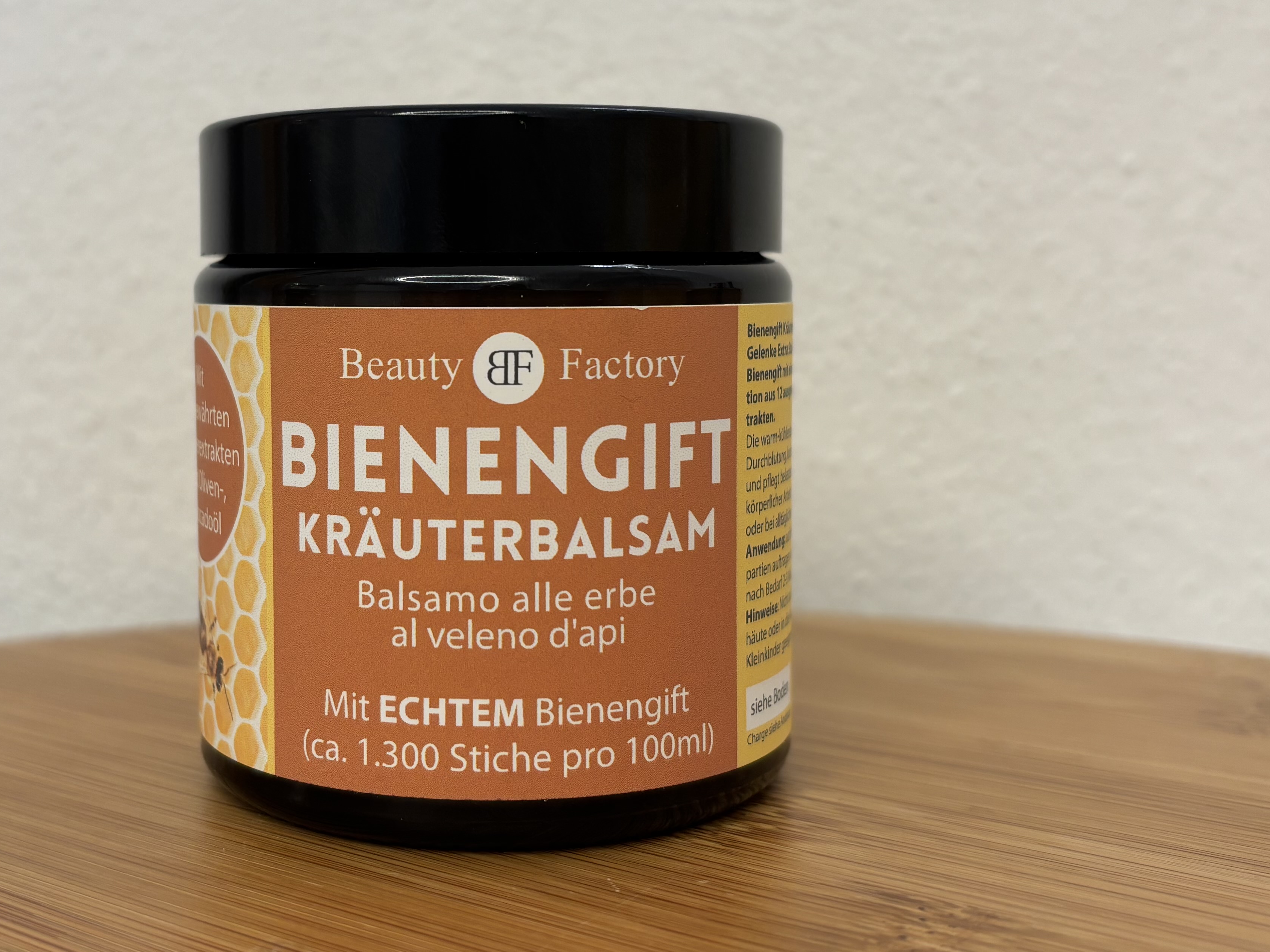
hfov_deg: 42.7
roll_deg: -0.1
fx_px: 1614
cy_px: 396
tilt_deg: -4.1
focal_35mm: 44
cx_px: 492
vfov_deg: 32.8
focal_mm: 5.96
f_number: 1.6
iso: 80
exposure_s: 1/100
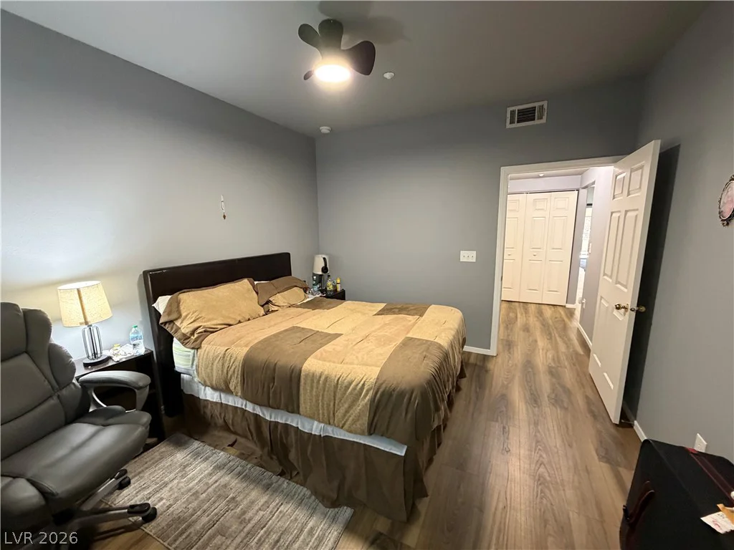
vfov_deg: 85.7
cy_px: 275
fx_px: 297
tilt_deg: -11.3
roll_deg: +1.2
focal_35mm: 14
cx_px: 367
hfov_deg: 102.1
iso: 500
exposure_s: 1/60
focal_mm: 2.22
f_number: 2.2
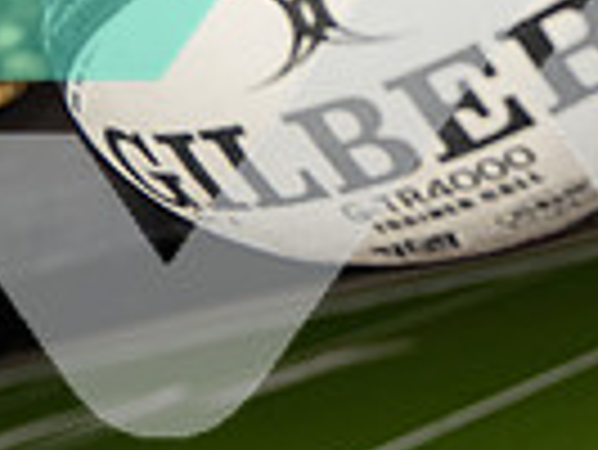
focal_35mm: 134
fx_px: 2317
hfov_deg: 13.7
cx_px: 935
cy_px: -349
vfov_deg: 10.5
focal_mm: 32
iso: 160
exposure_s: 1/250
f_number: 4.5
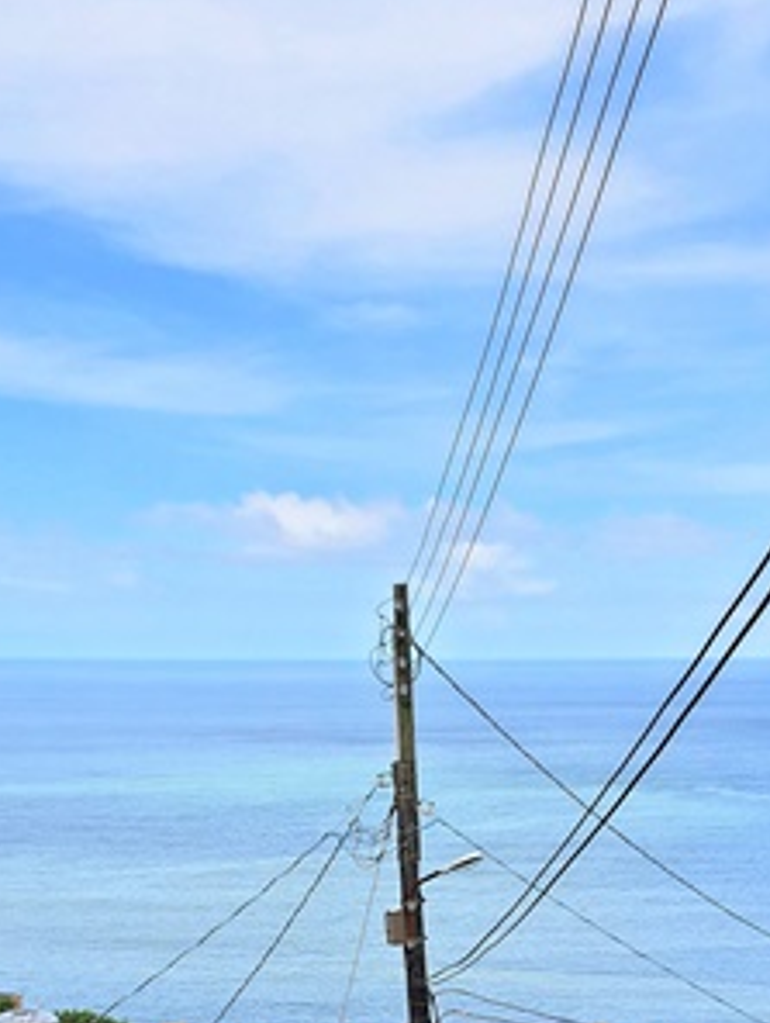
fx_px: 1686
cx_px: 290
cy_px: 978
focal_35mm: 57
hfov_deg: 25.7
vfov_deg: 31.6
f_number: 1.7
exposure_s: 1/1208
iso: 50
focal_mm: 4.32
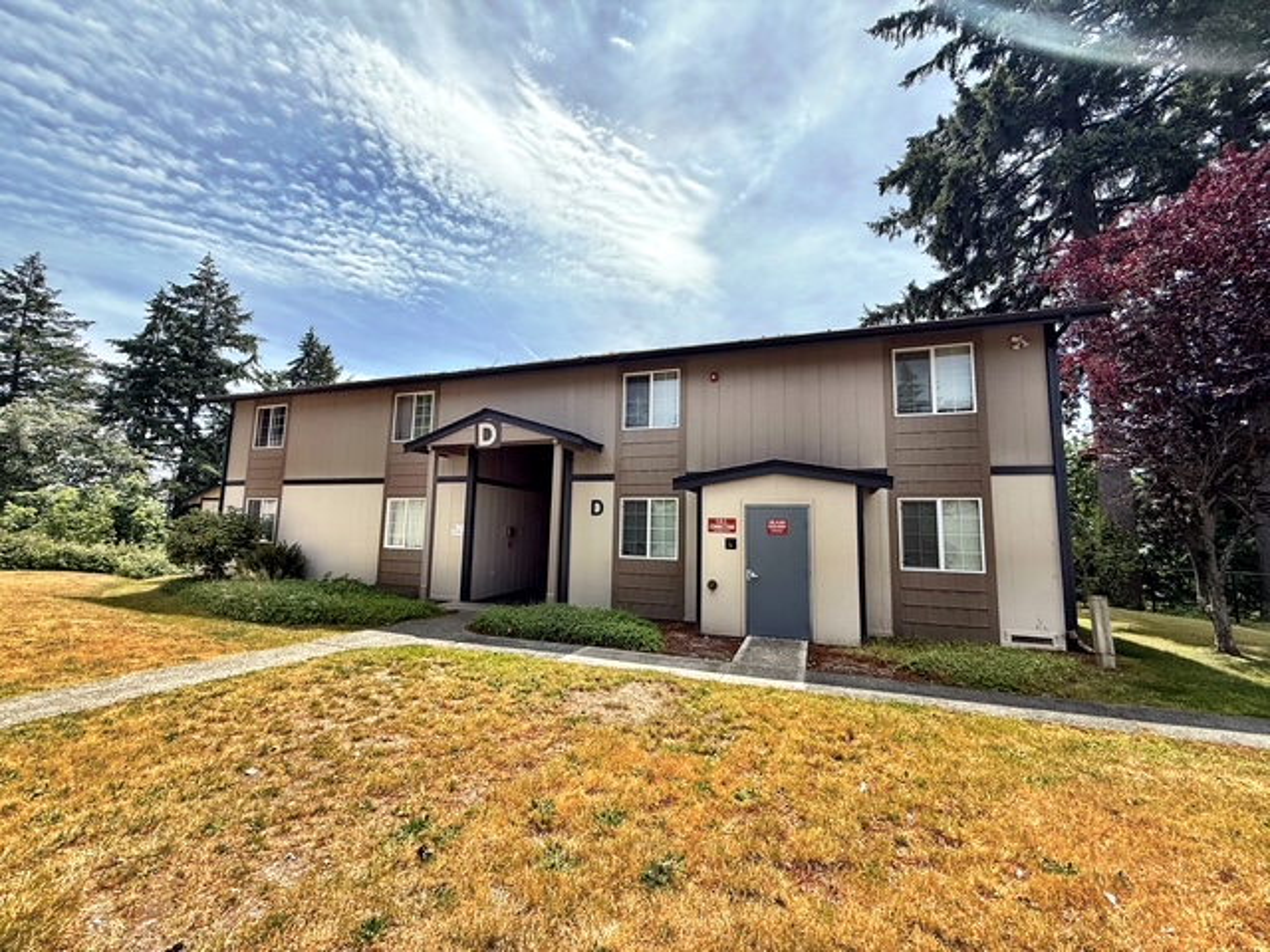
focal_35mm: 14
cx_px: 635
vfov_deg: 85.7
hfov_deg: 102.1
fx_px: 514
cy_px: 476
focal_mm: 2.22
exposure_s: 1/3289
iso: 80
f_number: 2.2
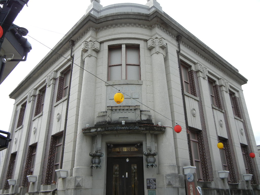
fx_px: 225
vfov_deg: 46.8
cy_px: 98
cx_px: 130
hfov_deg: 60.0
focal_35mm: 30
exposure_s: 1/860
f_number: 3.5
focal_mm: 5.4
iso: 160
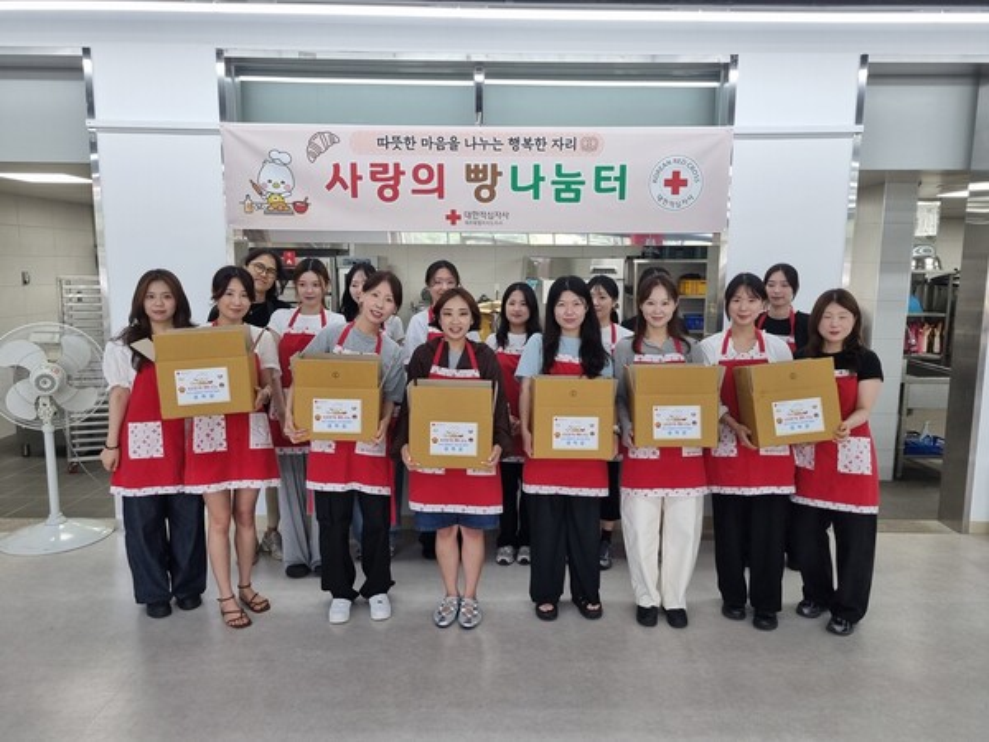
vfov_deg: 53.1
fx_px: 743
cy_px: 371
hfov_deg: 67.3
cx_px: 494
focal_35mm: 26
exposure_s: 1/120
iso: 80
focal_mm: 5.4
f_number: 1.8
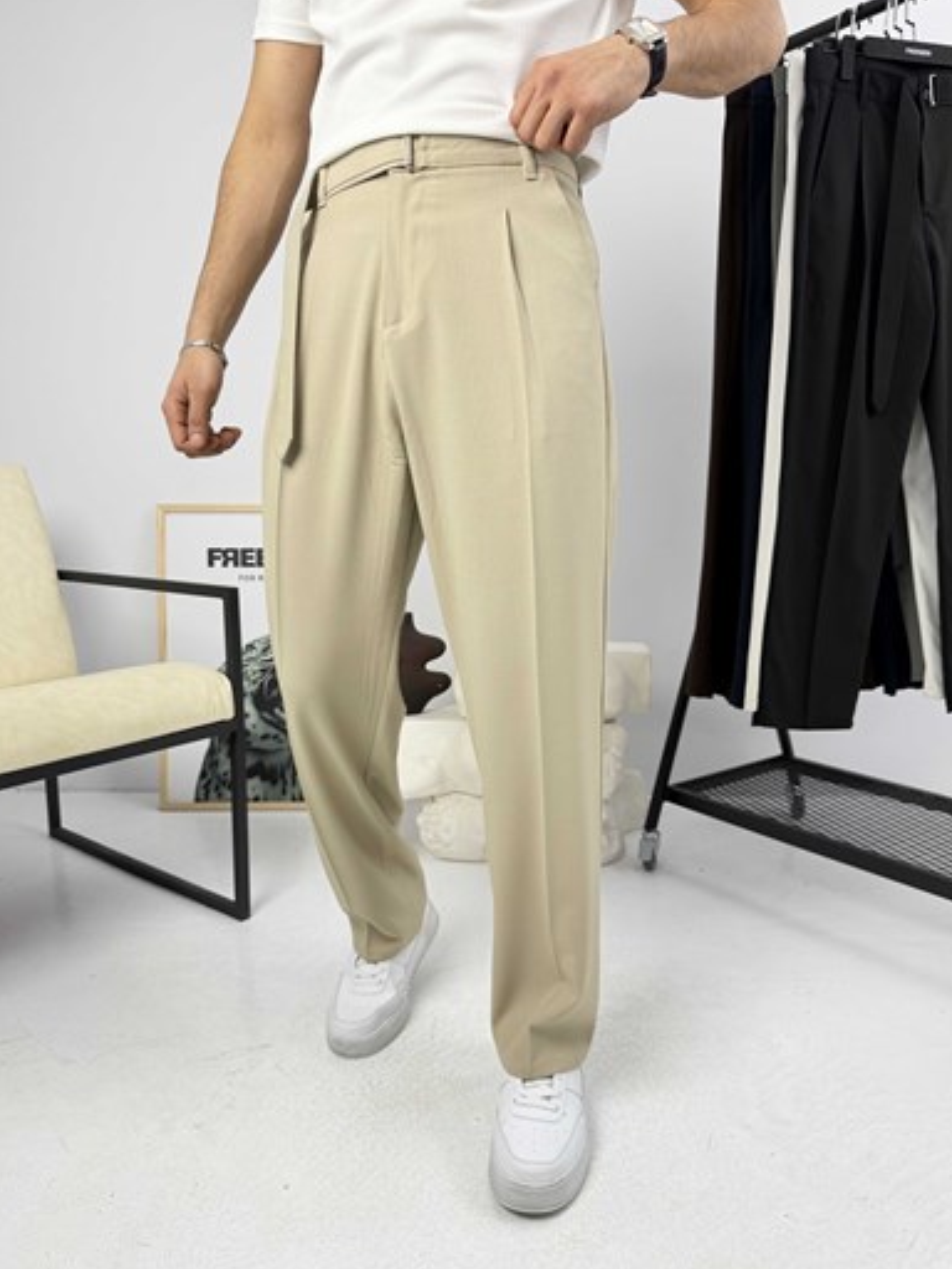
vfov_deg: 69.4
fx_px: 917
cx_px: 474
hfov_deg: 54.9
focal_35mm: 25
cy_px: 643
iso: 125
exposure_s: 1/121
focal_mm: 6.76
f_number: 1.78
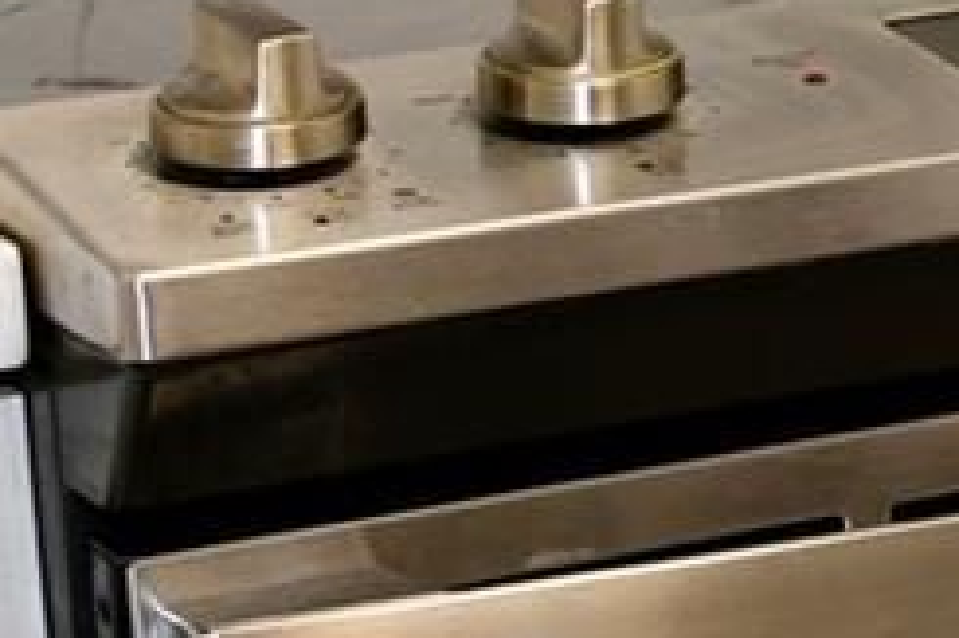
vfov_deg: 7.5
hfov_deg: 10.3
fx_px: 4871
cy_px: 160
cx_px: 1973
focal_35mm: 183
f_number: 5
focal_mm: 28
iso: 450
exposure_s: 1/60
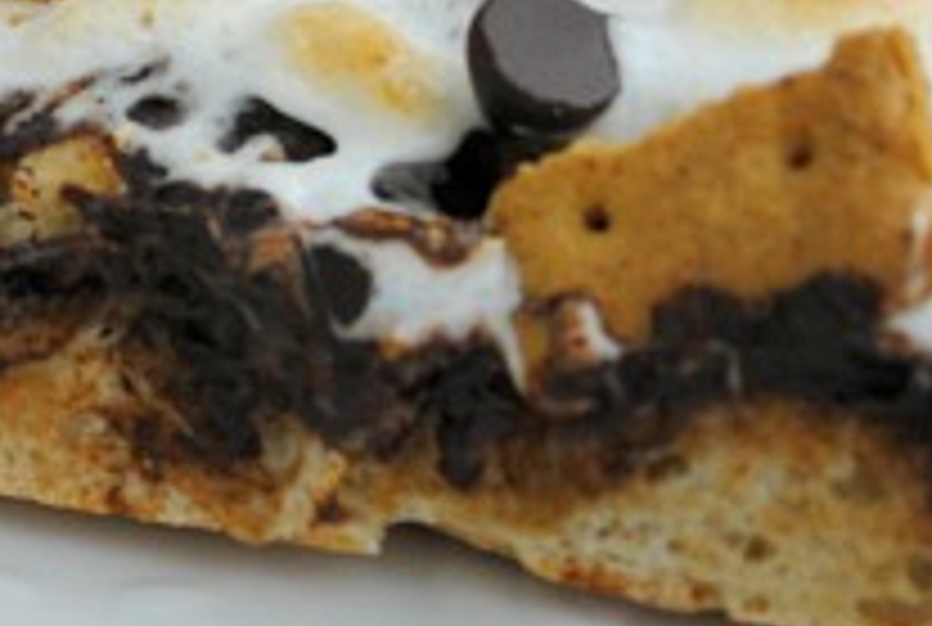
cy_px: -173
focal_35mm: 239
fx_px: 6212
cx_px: -329
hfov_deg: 8.4
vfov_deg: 5.7
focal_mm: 55
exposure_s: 1/40
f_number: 5.6
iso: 400
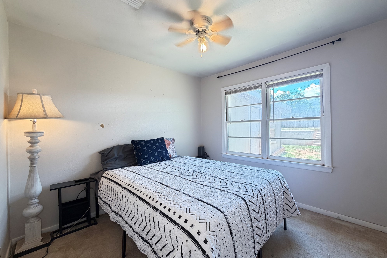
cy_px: 128
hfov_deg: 100.4
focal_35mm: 15
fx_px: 161
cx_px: 196
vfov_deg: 77.3
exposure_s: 1/120
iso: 250
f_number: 2.2
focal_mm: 2.22
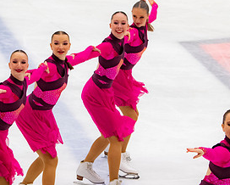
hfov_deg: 5.8
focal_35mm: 330
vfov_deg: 4.7
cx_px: 14
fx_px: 2248
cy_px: 84
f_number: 5.6
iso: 1600
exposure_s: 1/320
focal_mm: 110
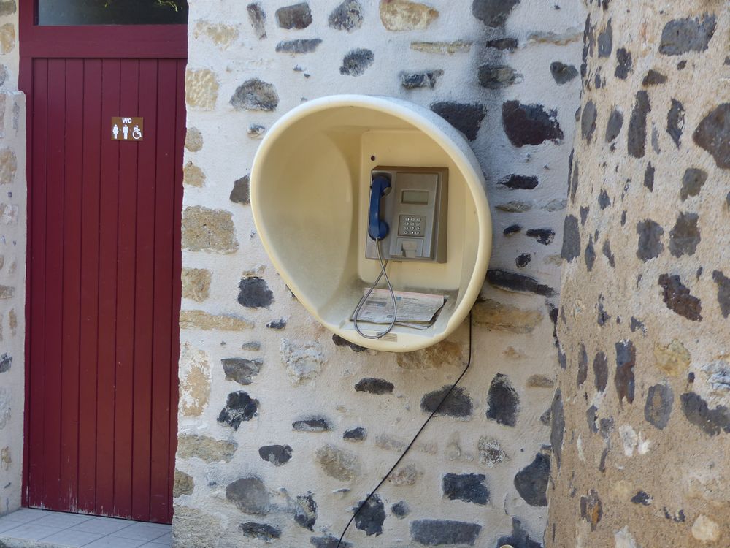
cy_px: 274
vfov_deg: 24.0
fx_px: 1286
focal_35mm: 61
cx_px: 365
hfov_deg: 31.7
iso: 100
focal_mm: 10.9
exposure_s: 1/125
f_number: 3.2
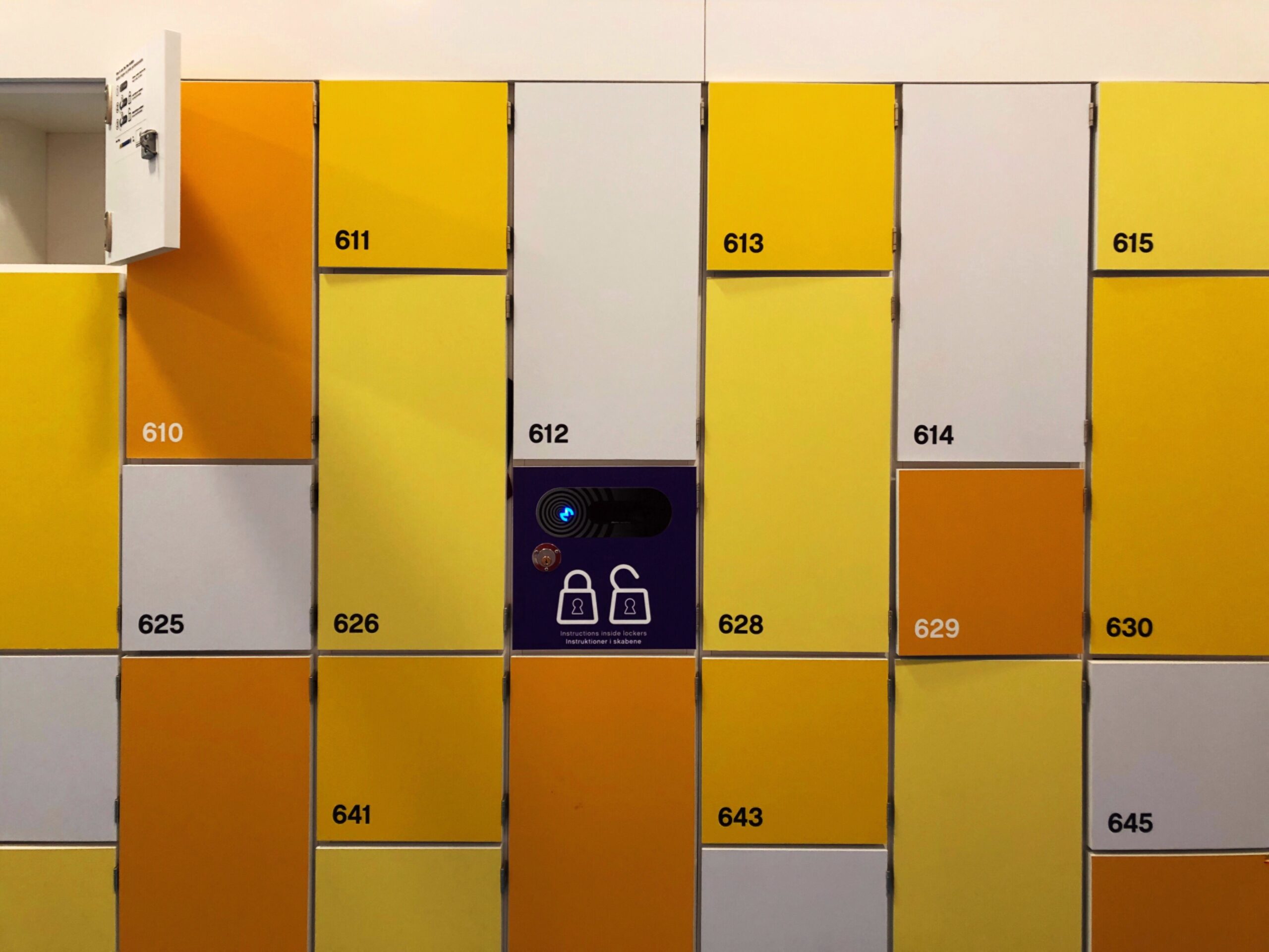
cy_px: 476
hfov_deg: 63.4
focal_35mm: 28
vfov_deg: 49.7
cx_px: 634
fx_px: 1026
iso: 40
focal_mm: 3.99
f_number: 1.8
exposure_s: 1/17
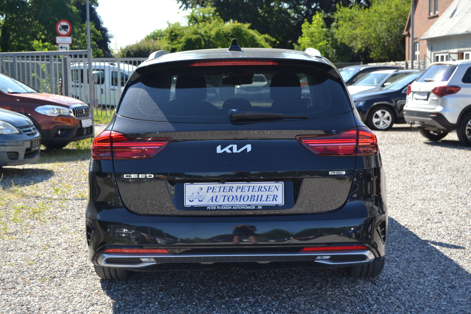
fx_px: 746
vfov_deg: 23.8
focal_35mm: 57
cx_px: 236
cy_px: 157
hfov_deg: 35.1
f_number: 6.3
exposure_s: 1/160
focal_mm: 38
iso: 100
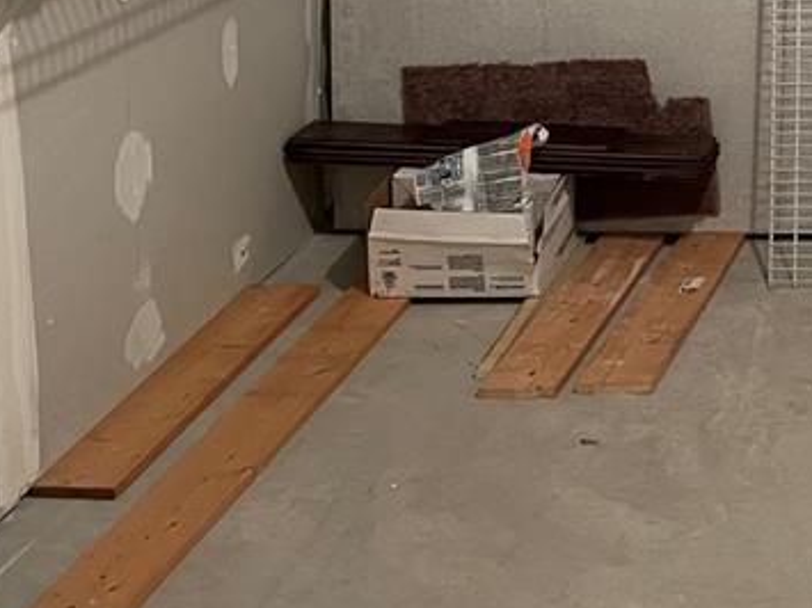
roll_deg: -0.2
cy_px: -174
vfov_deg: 18.3
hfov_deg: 24.0
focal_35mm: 75
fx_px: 1759
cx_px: 936
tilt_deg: -8.7
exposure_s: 1/60
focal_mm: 4.2
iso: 400
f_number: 1.6
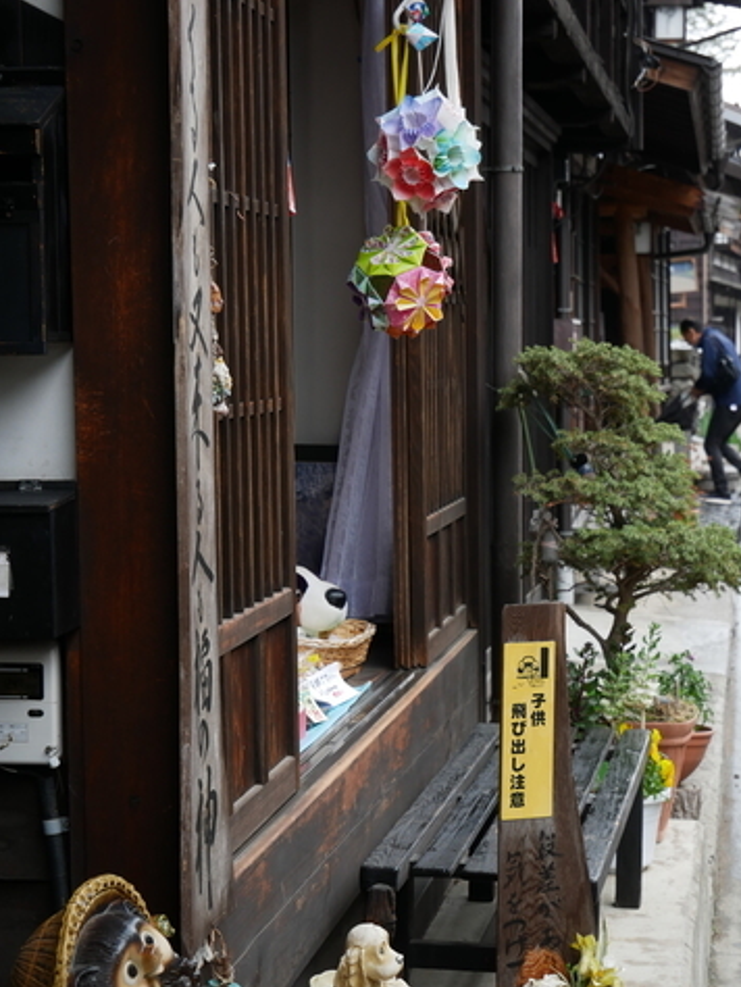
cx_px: 465
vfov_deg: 25.6
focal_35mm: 76
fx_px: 2167
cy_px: 502
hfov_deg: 19.4
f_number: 4.9
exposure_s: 1/60
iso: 250
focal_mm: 30
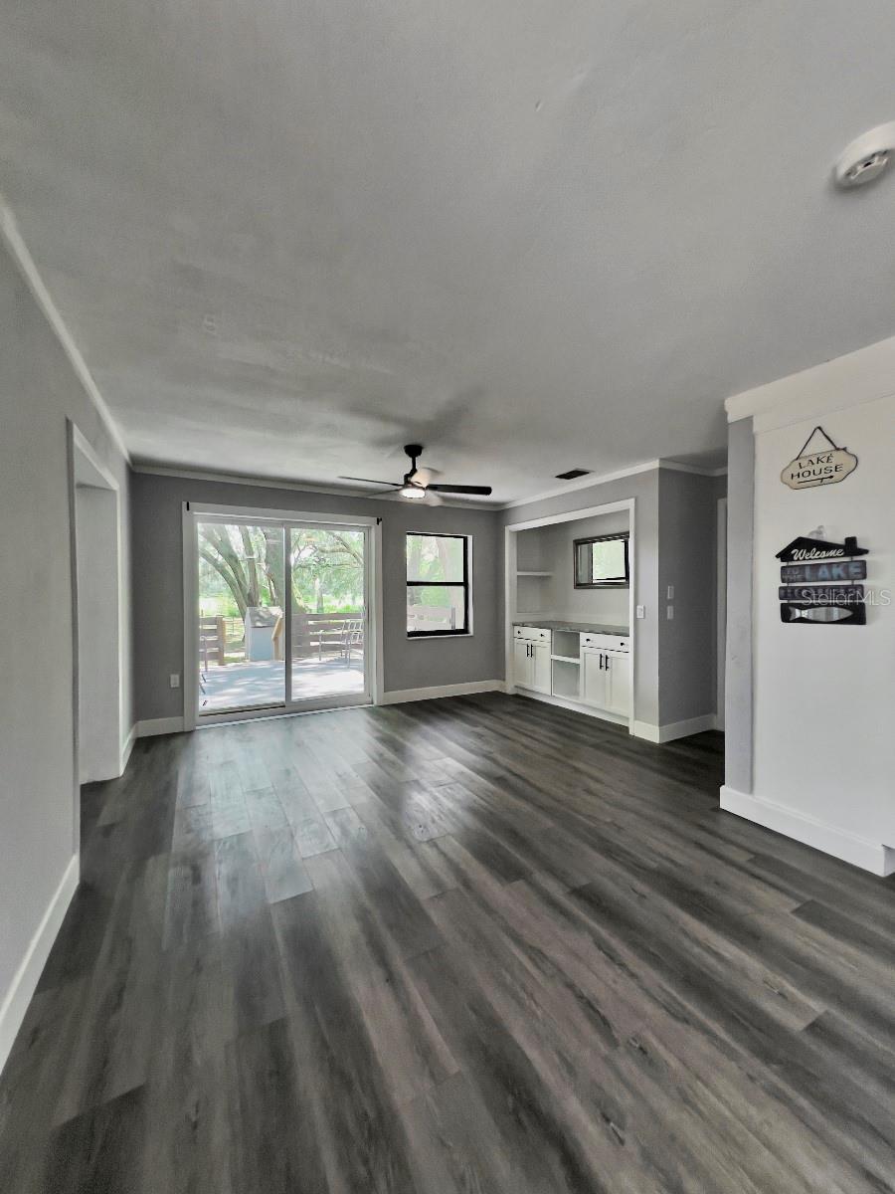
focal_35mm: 13
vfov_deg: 106.2
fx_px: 448
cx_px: 448
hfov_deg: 89.9
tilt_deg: -0.4
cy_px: 597
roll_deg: +0.8
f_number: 1.8
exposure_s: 1/120
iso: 200
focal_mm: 1.6
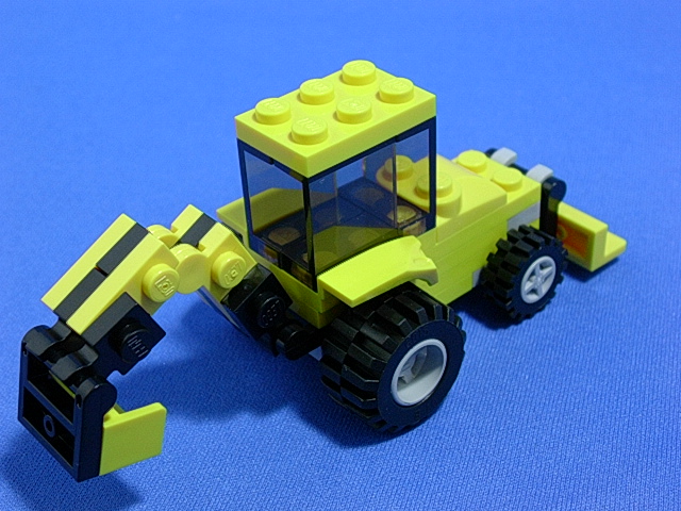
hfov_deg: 30.7
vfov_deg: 23.3
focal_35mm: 63
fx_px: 1239
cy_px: 256
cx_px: 340
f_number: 3.5
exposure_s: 1/9.5
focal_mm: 9.6
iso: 70
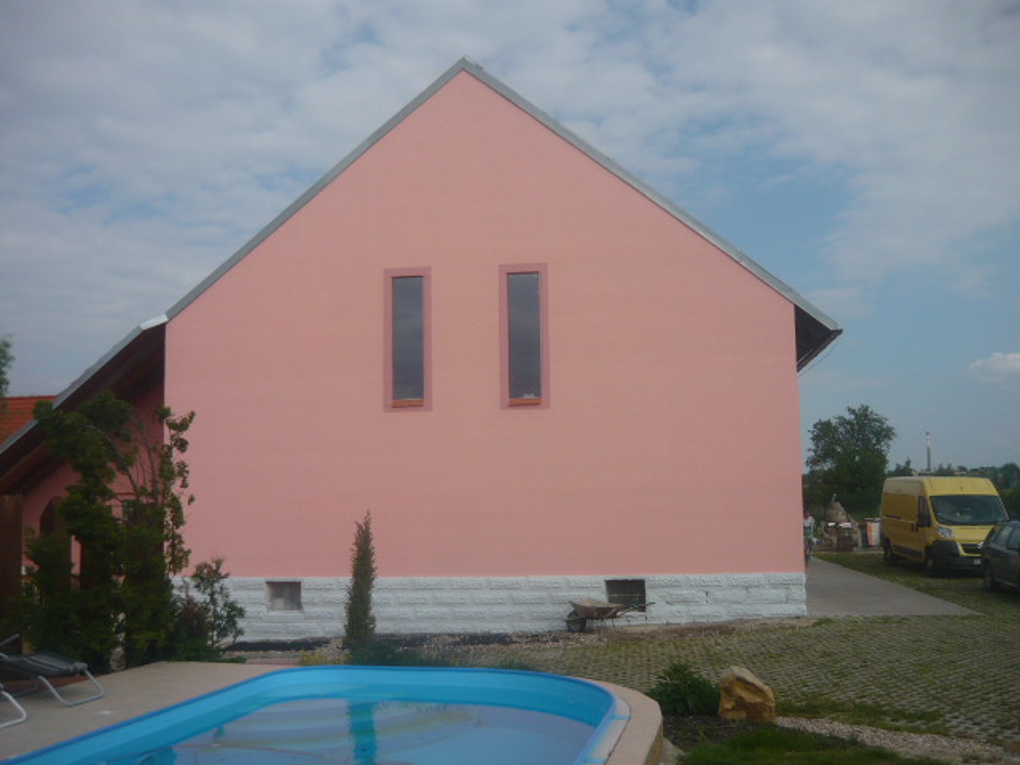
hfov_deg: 55.4
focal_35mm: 33
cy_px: 382
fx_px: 972
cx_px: 510
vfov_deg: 42.9
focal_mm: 5.5
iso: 100
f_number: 8
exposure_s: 1/320
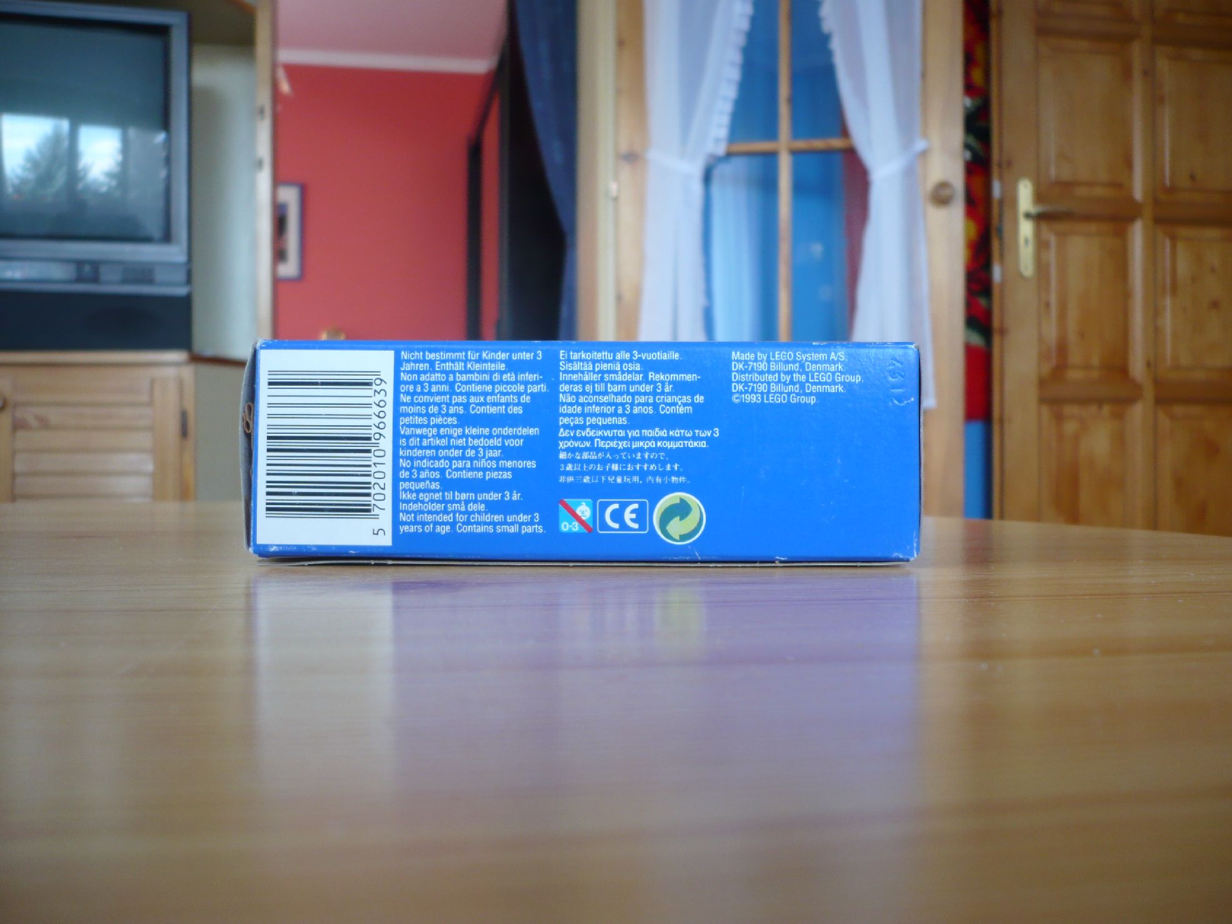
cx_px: 616
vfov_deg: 40.7
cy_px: 462
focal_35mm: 35
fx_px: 1246
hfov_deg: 52.6
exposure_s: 1/25
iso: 100
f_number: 2.8
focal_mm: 5.8
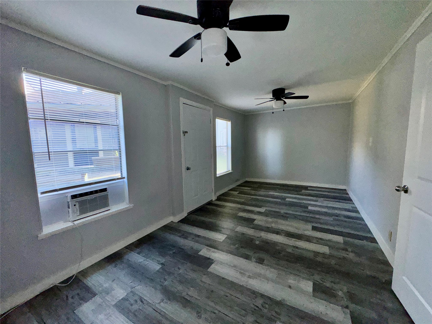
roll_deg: +0.9
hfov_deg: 102.1
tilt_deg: -6.3
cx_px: 216
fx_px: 175
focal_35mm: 14
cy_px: 162
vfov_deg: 85.7
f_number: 2.2
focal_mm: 2.22
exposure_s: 1/122
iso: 80
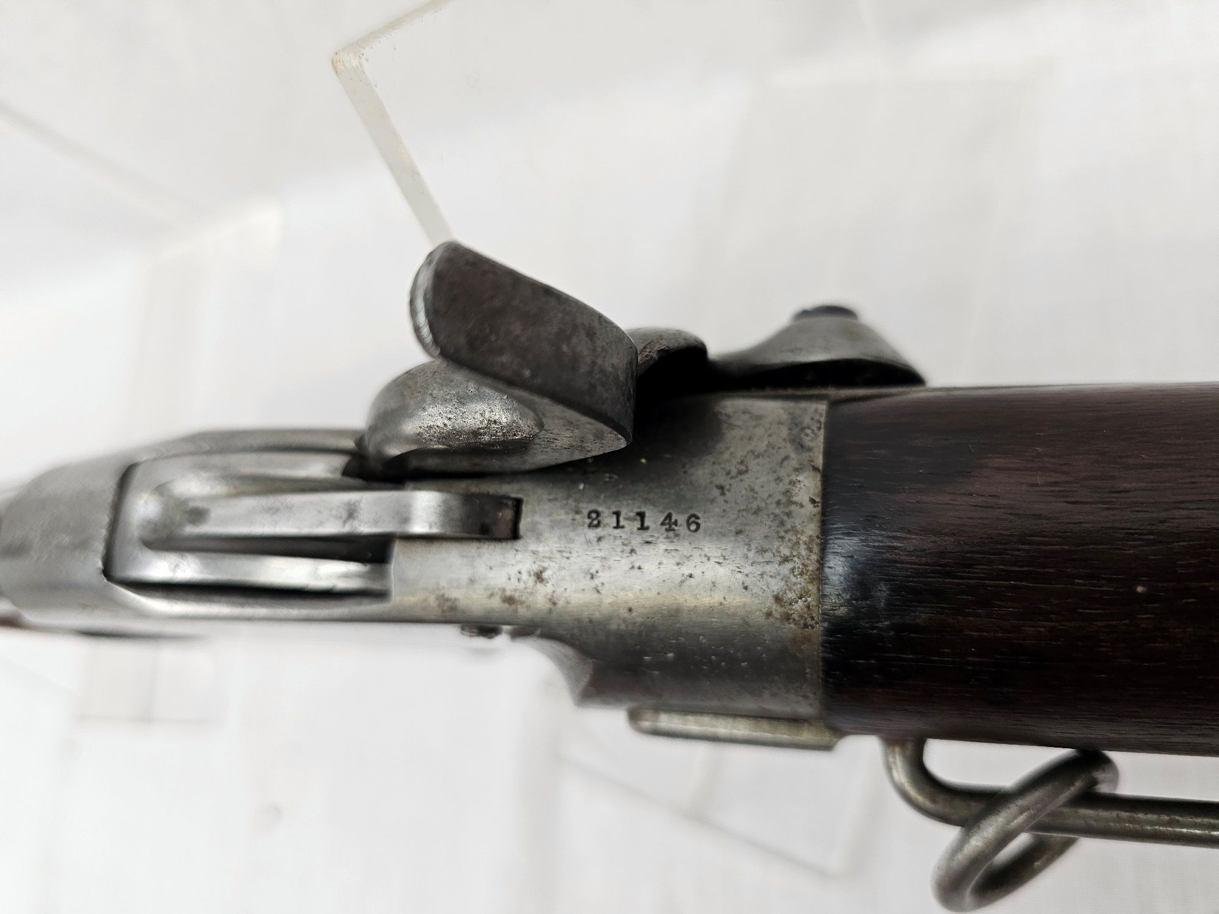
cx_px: 610
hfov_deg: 73.9
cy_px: 457
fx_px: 810
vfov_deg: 58.9
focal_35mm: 23
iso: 64
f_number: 1.7
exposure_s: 1/100
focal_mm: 6.3
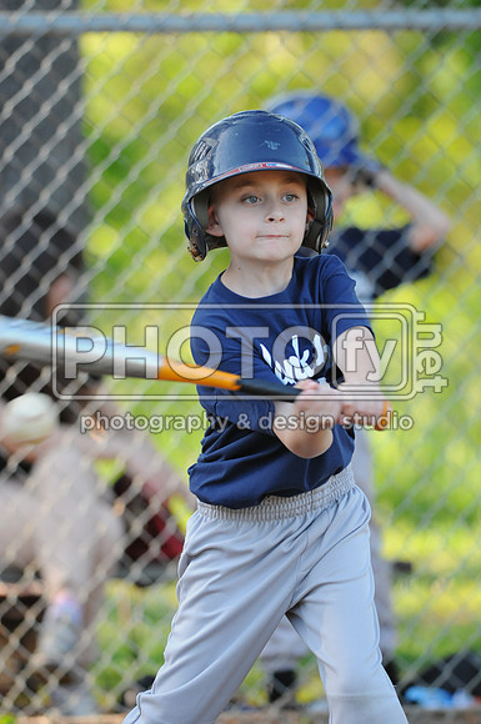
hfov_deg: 3.0
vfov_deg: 4.6
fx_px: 9045
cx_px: 240
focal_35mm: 450
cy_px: 362
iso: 800
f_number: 4
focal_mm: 300
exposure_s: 1/500
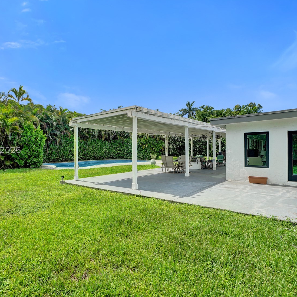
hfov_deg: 71.8
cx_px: 127
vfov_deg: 72.1
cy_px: 150
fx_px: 204
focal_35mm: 21
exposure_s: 1/500
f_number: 5
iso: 100
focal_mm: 16
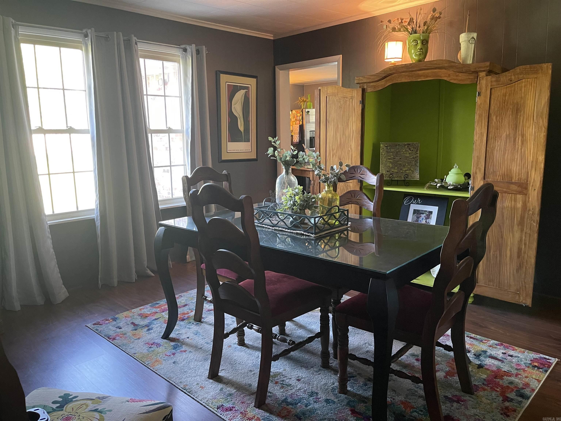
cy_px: 210
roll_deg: +0.9
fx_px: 405
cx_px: 280
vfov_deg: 54.9
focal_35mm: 25
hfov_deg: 69.4
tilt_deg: -10.4
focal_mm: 5.1
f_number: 1.6
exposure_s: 1/40
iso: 500
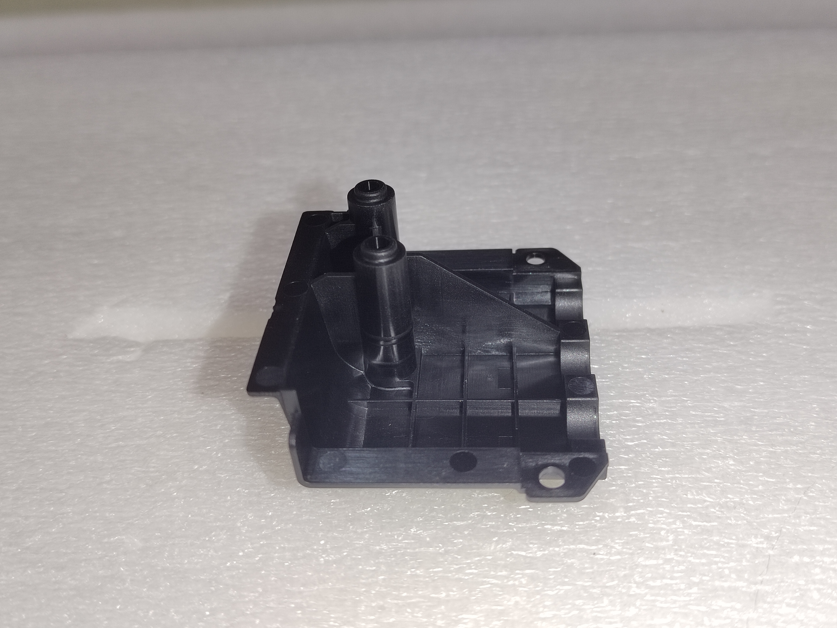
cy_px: 314
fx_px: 798
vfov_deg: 42.9
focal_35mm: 33
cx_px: 418
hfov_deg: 55.4
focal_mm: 5.52
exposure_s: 1/60
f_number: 1.9
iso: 888
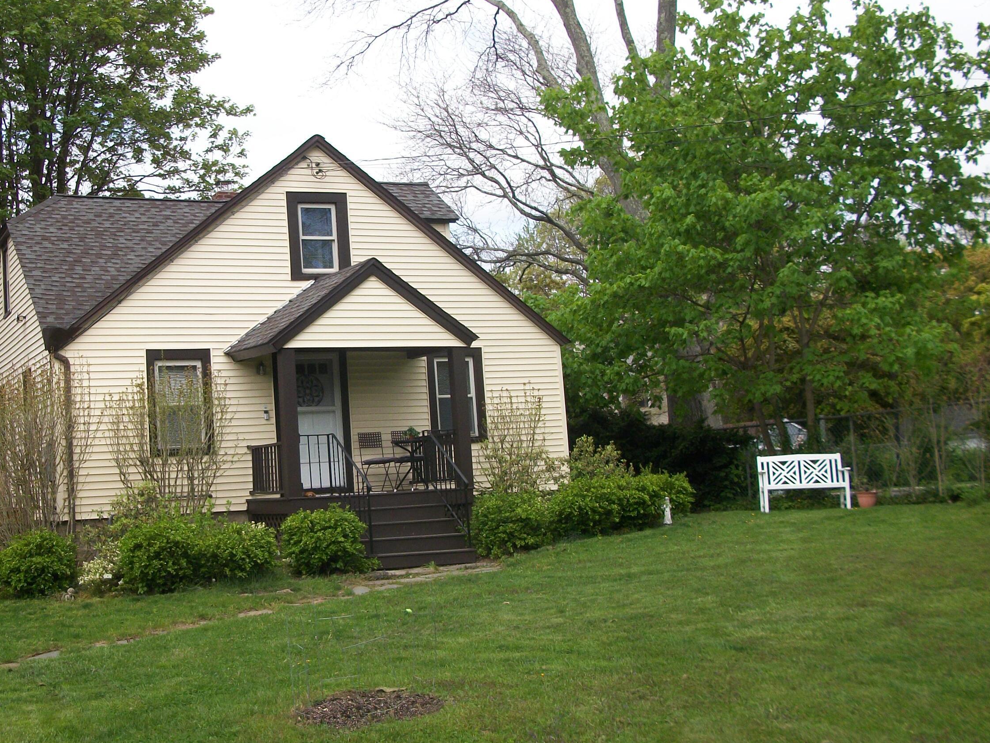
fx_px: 1259
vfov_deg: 32.9
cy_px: 372
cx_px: 332
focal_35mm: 44
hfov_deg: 42.4
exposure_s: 1/125
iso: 80
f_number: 8.8
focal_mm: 5.7
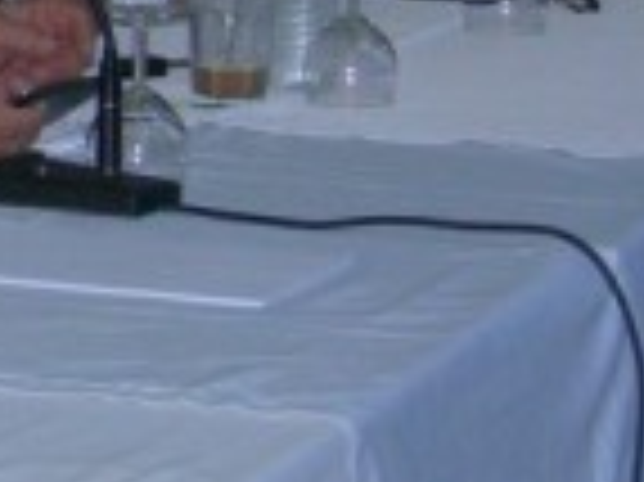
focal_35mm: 333
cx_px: -779
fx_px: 6190
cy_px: -205
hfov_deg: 5.8
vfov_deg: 4.4
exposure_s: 1/60.1
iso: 200
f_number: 3.7
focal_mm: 14.9
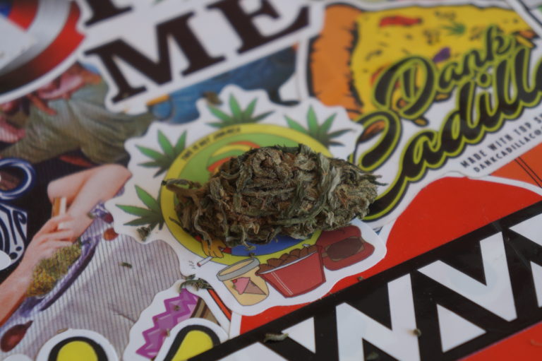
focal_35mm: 82
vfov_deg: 16.5
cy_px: 180
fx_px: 1241
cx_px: 271
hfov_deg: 24.6
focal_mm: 55
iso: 200
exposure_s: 1/100
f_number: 5.6
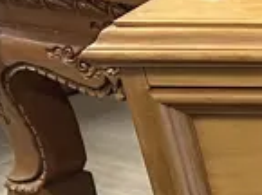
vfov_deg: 8.5
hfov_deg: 8.5
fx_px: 1284
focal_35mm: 170
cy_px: 283
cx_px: 912
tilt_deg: -28.1
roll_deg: -0.9
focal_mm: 6.86
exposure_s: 1/50
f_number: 1.78
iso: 250
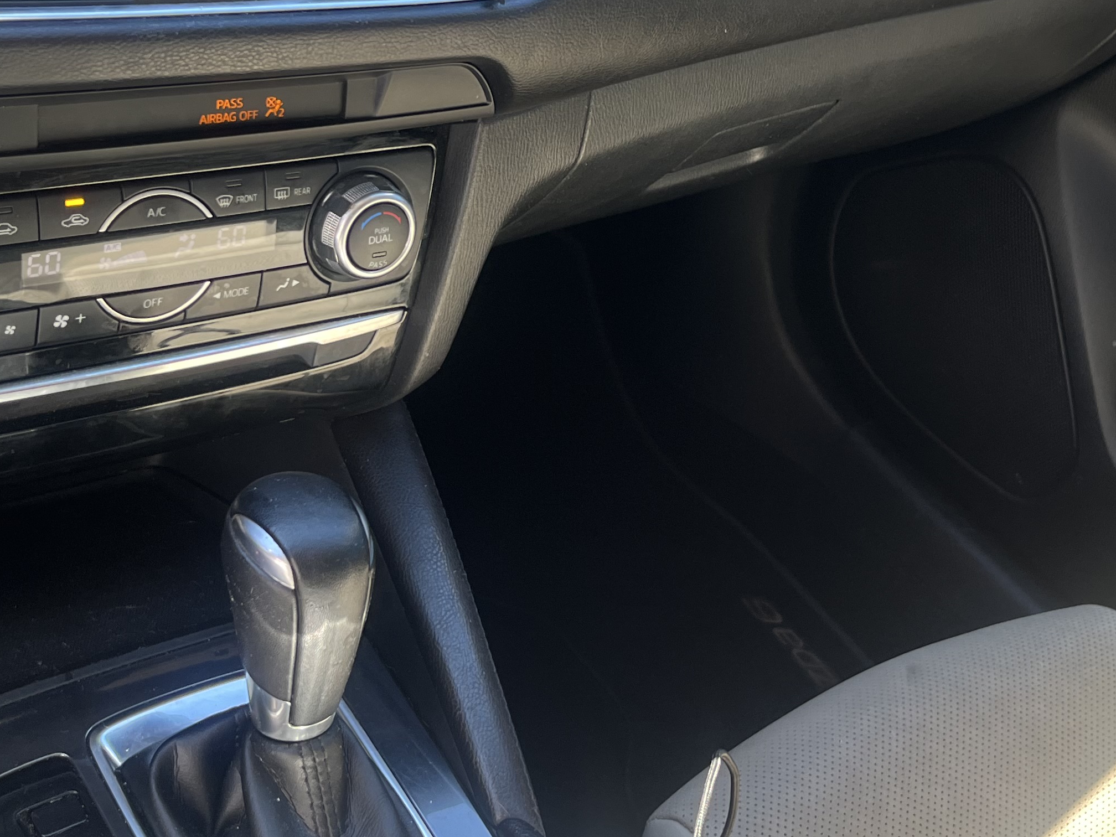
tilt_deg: -31.8
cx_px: 676
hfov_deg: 36.7
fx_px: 1676
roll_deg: -19.2
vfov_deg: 27.7
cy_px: 230
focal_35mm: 52
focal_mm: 5.1
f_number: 1.6
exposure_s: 1/122
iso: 50
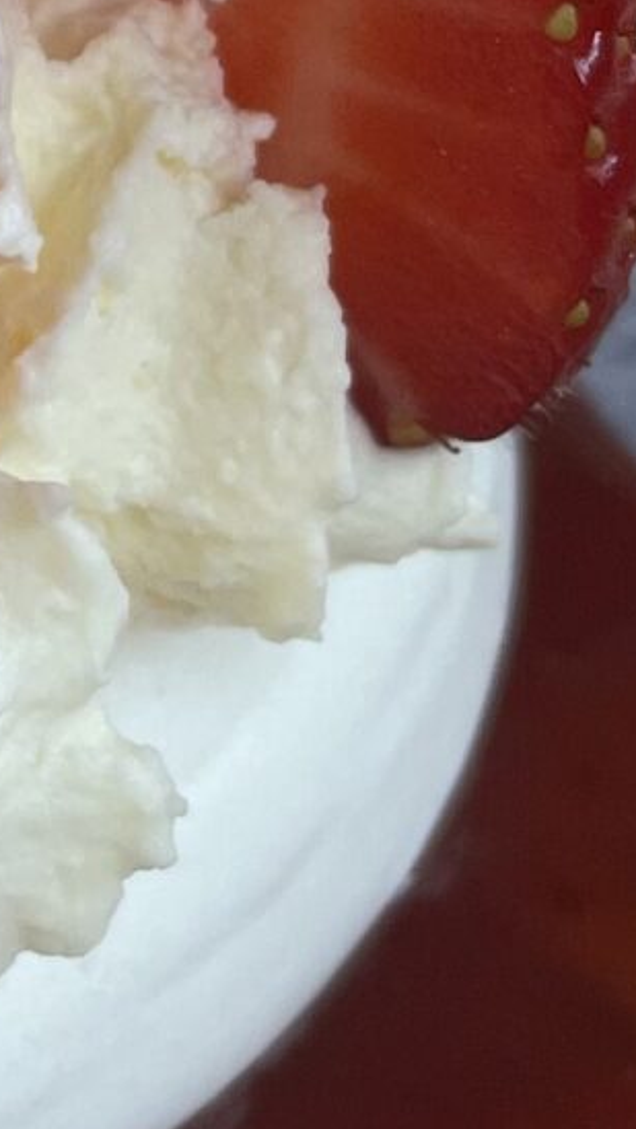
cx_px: -755
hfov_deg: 8.6
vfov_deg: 16.0
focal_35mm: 132
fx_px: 3956
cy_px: 93
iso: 80
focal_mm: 4.2
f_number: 1.6
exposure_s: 1/50
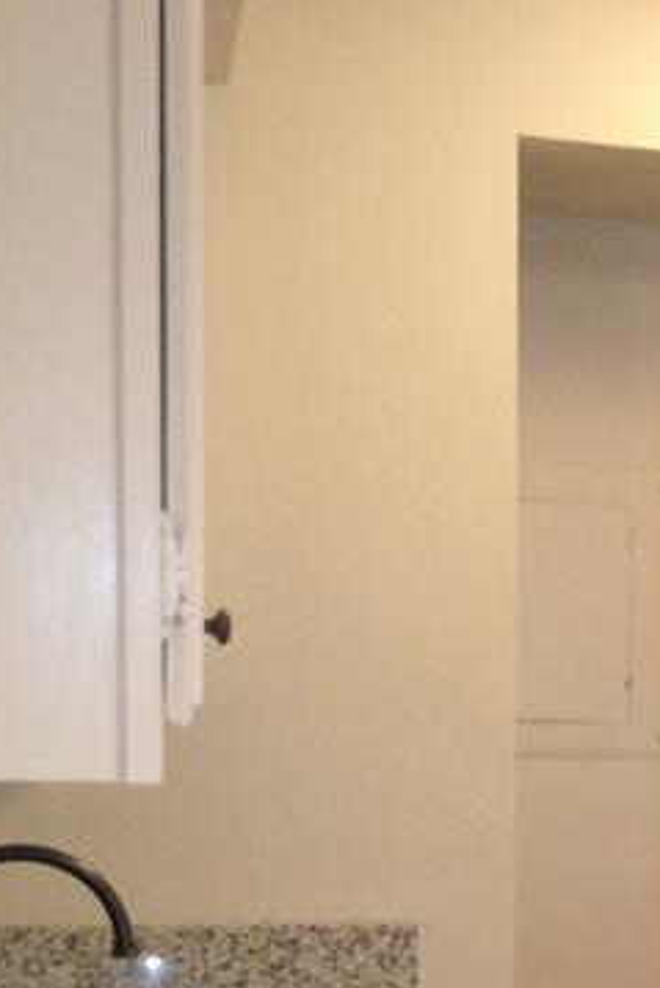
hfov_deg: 12.1
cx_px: 1176
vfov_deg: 19.2
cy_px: 947
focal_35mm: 104
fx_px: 2857
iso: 100
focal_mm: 4.28
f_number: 2.4
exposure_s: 1/20
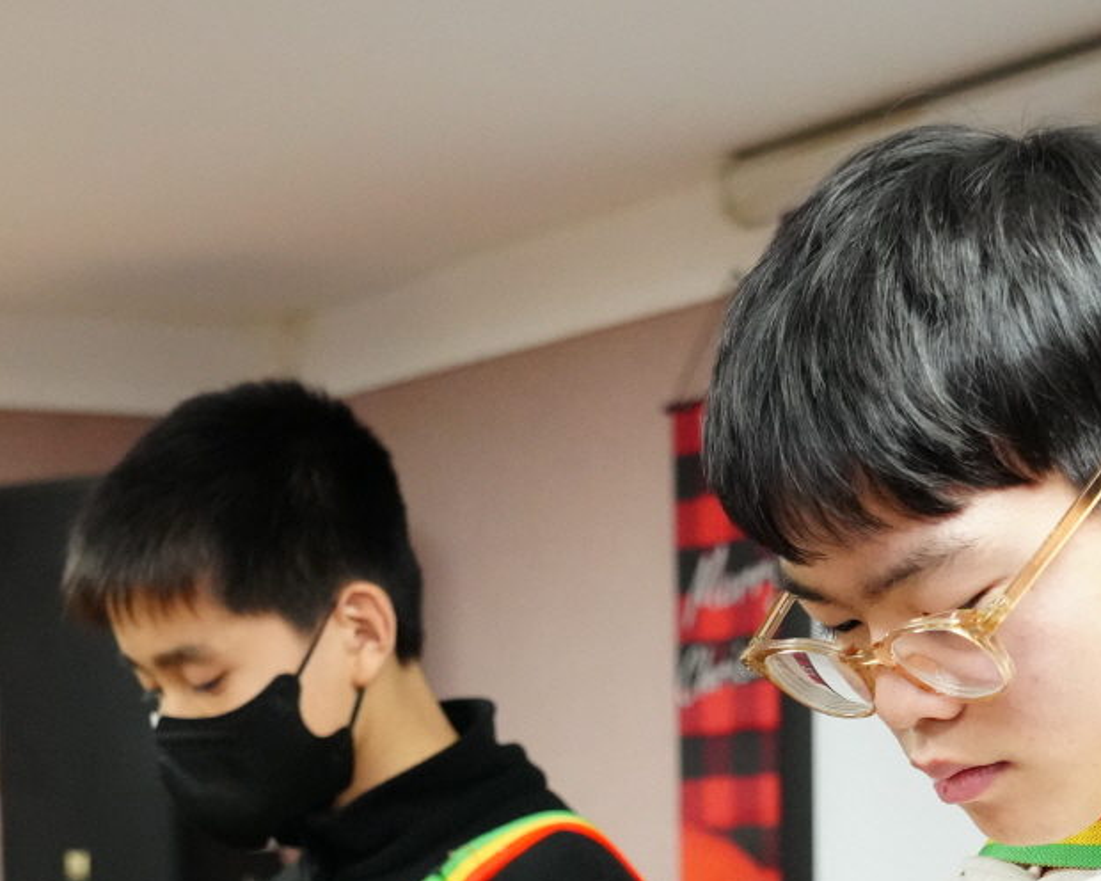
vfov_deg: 13.8
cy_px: 1034
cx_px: 517
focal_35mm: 109
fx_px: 3552
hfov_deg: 17.6
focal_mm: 40
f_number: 4.5
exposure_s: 1/200
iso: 6400
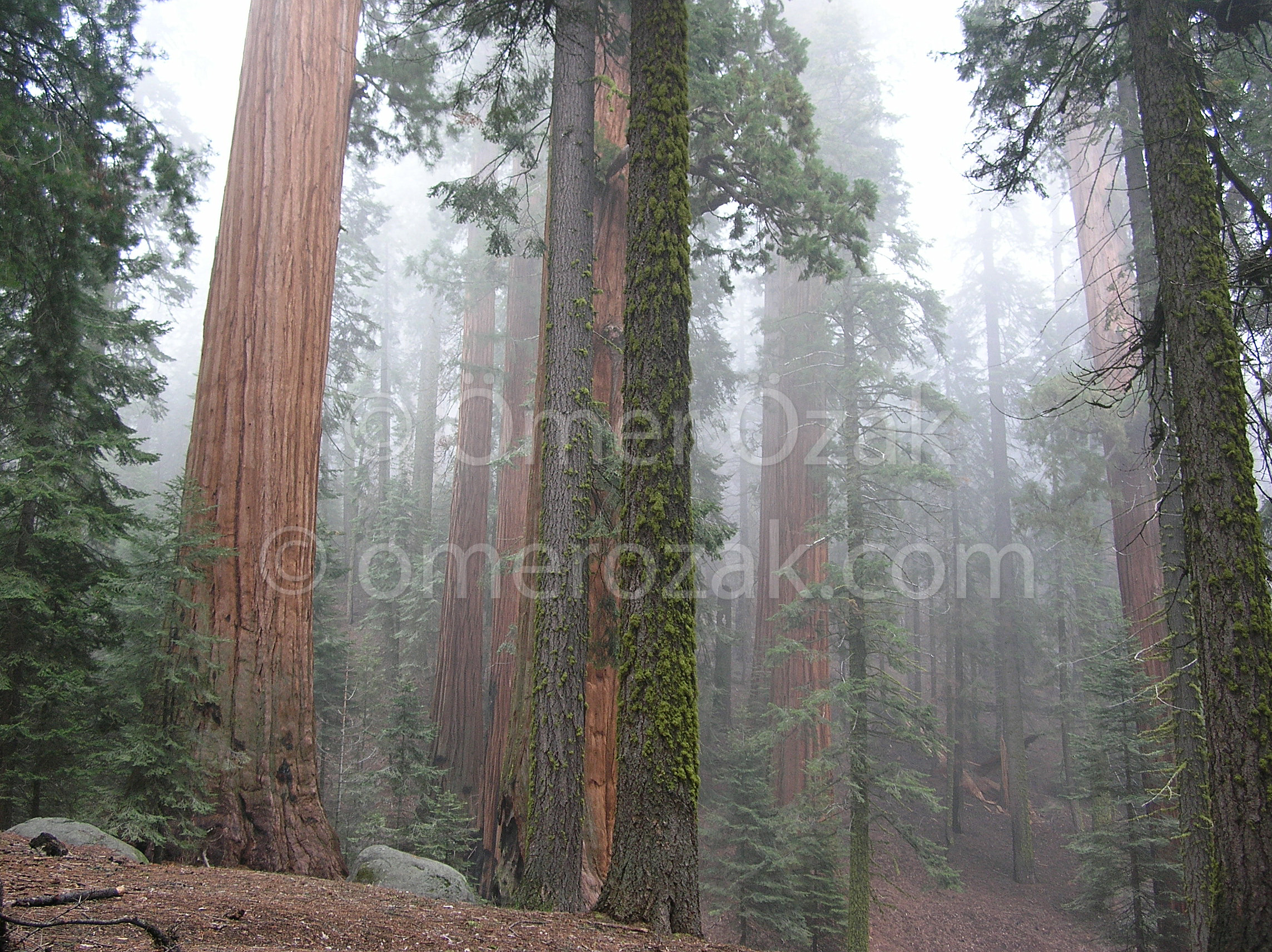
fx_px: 1322
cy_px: 476
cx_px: 636
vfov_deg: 39.6
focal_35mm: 36
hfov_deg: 51.4
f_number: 2.7
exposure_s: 1/12.2
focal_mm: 6
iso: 50
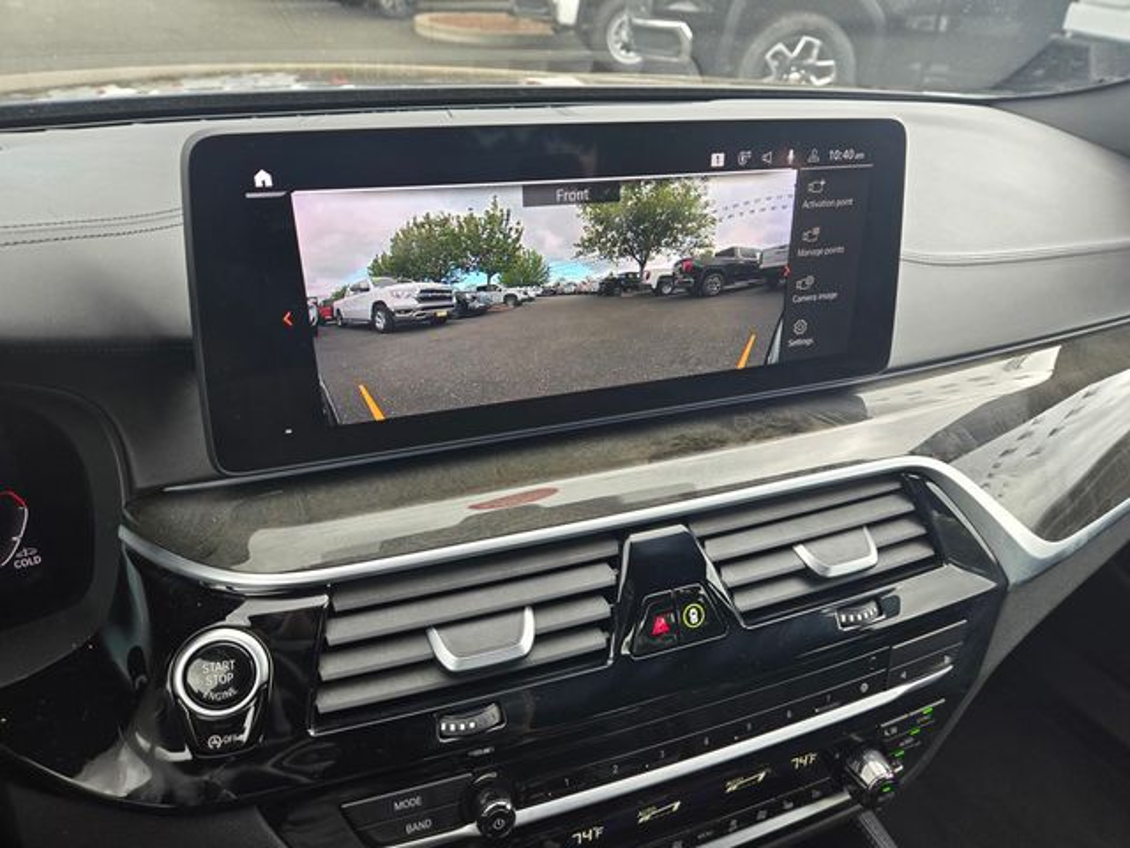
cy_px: 424
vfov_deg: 58.9
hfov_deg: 73.9
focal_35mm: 23
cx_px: 565
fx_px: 751
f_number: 1.8
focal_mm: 5.4
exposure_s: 1/120
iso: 40
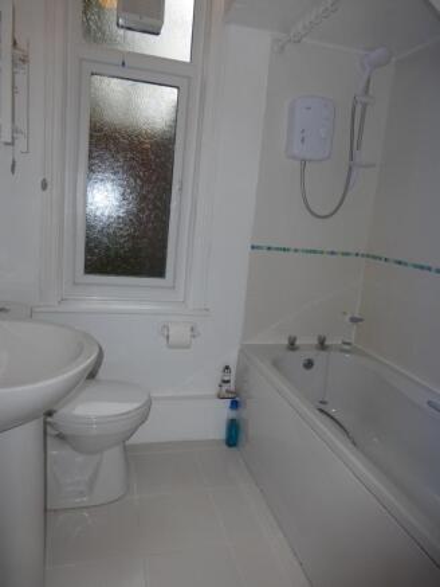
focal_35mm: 24
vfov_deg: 71.6
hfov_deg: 56.8
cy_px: 294
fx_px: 407
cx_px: 220
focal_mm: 4.3
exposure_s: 1/60
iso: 200
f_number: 3.3
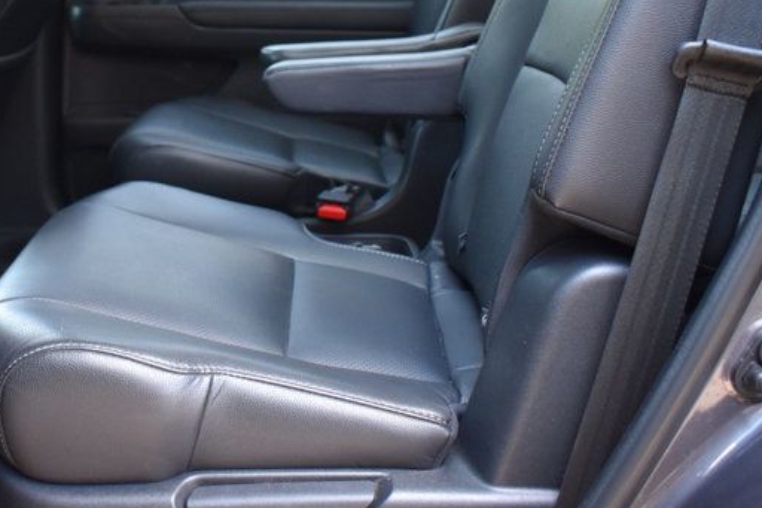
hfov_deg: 36.1
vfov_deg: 24.2
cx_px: 195
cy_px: 33
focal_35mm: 54
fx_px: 1143
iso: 800
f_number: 4
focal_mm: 18
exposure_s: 1/125
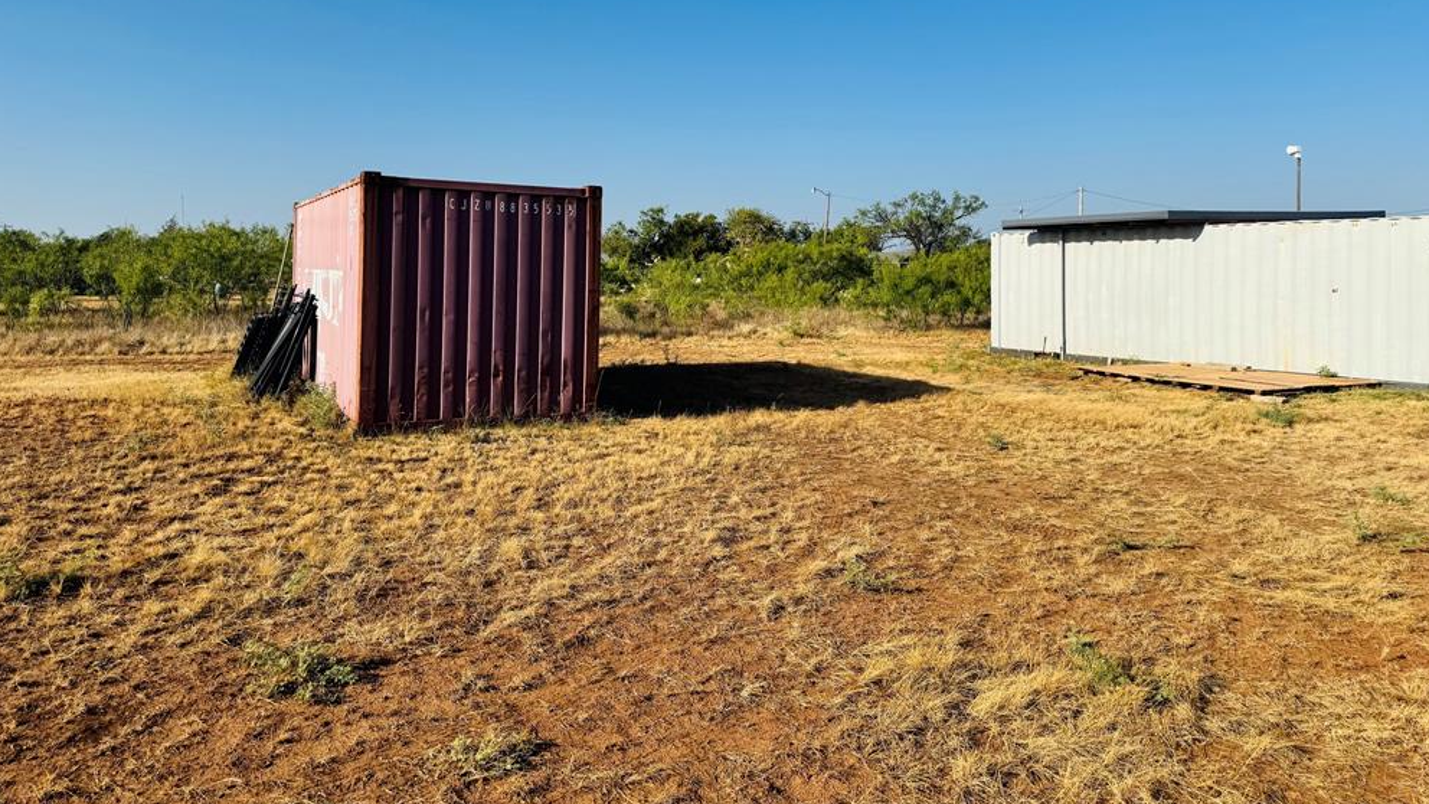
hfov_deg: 69.9
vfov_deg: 42.2
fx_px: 1023
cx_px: 707
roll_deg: -1.0
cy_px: 256
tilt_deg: -0.6
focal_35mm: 27
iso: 80
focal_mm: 6.76
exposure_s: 1/7092
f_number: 1.78
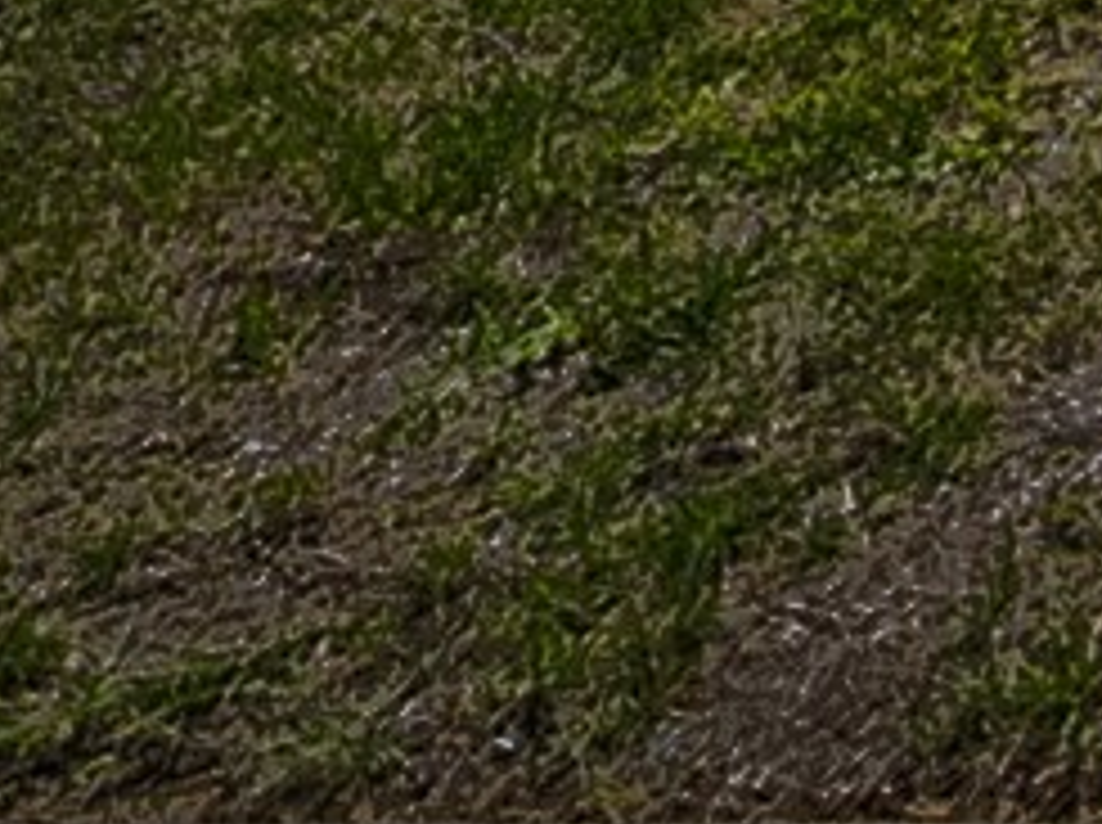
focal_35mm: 89
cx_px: 3436
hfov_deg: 11.0
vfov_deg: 11.4
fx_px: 2829
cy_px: -1517
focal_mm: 14
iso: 100
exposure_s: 1/50
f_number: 10
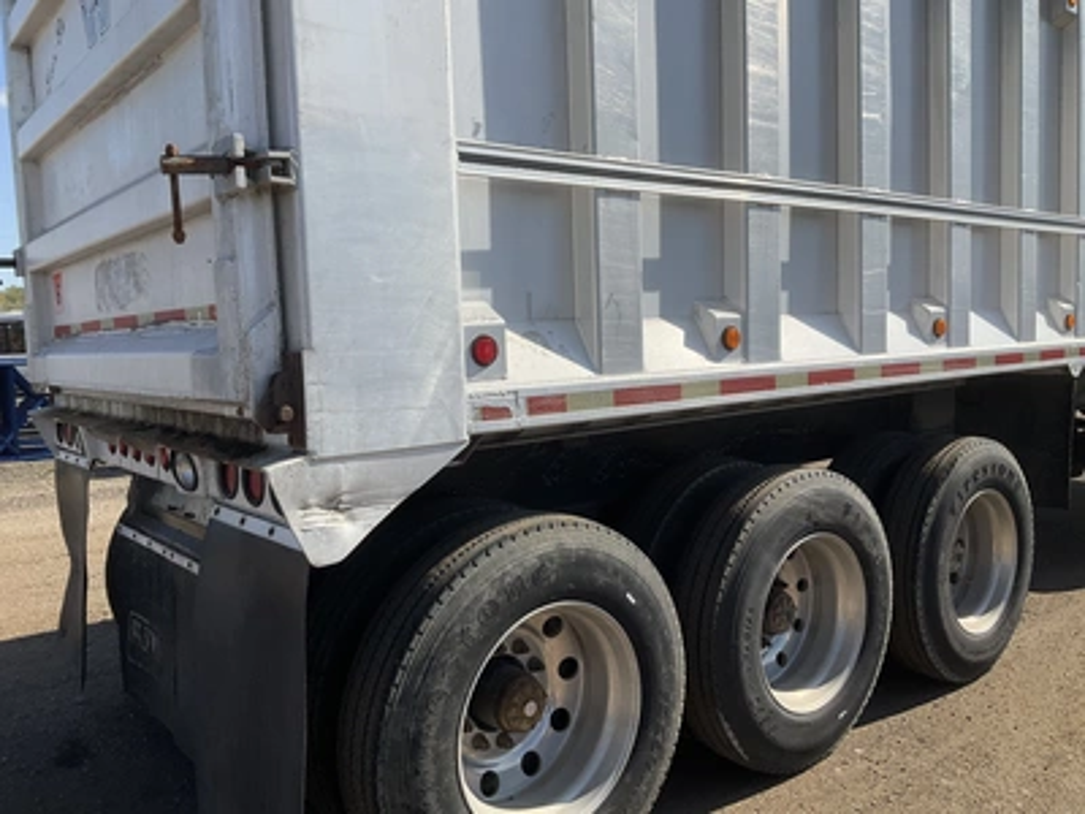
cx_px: 542
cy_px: 407
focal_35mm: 29
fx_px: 909
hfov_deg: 61.7
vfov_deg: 48.2
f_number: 1.8
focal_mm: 3
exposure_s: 1/2427
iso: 25
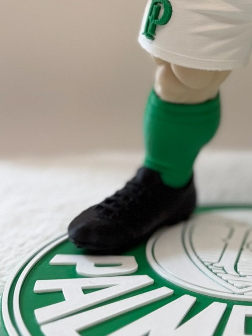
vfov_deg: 26.1
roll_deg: -0.3
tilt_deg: -5.5
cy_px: -10
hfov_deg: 20.2
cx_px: 268
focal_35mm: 70
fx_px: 679
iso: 200
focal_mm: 6.76
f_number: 1.78
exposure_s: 1/60
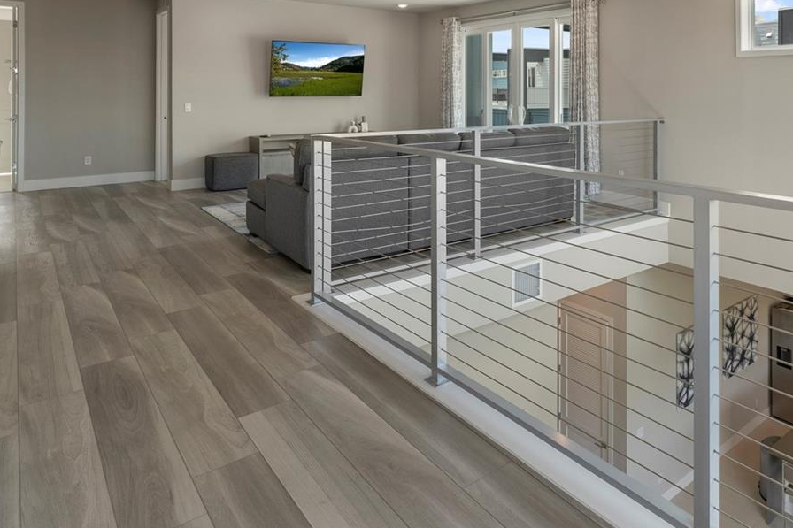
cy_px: 86
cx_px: 527
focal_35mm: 25
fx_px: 551
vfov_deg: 47.7
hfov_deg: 69.5
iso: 400
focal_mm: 14
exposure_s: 1/60
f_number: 7.1
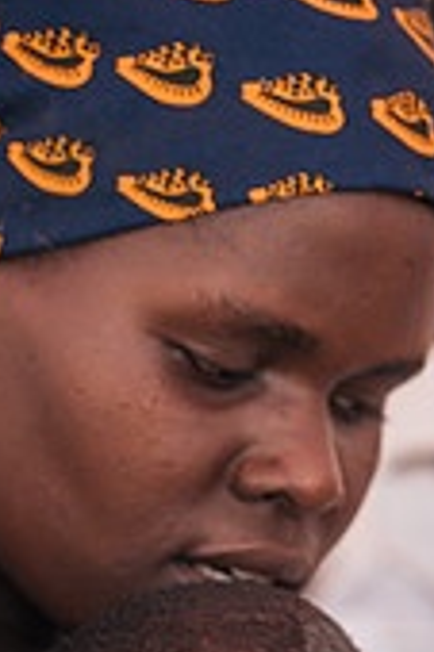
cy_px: 813
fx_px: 9603
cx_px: 307
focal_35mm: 530
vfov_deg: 3.9
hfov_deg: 2.6
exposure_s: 1/200
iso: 400
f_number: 5
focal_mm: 200
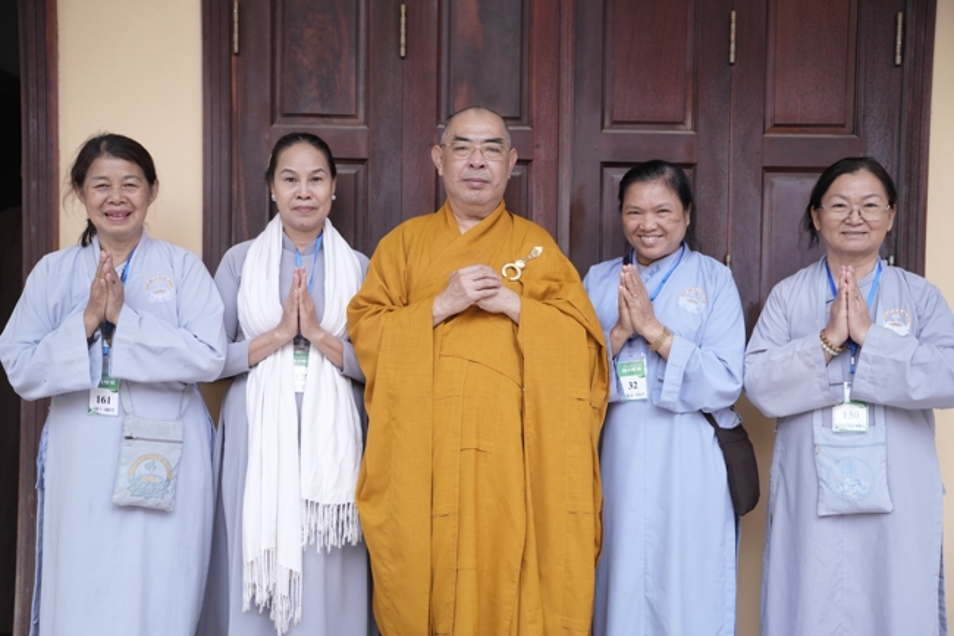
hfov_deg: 43.6
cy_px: 318
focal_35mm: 45
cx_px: 477
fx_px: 1192
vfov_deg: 29.8
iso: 800
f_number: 2.2
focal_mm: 45
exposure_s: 1/2500
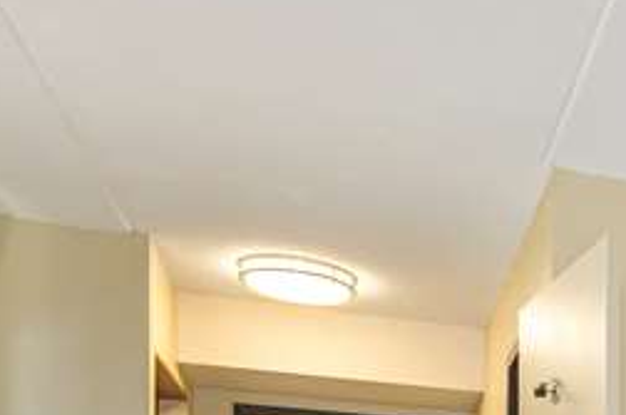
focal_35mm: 57
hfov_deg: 26.9
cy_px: 575
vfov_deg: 21.0
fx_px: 989
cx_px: 894
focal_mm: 14
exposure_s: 1/13
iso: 200
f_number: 10
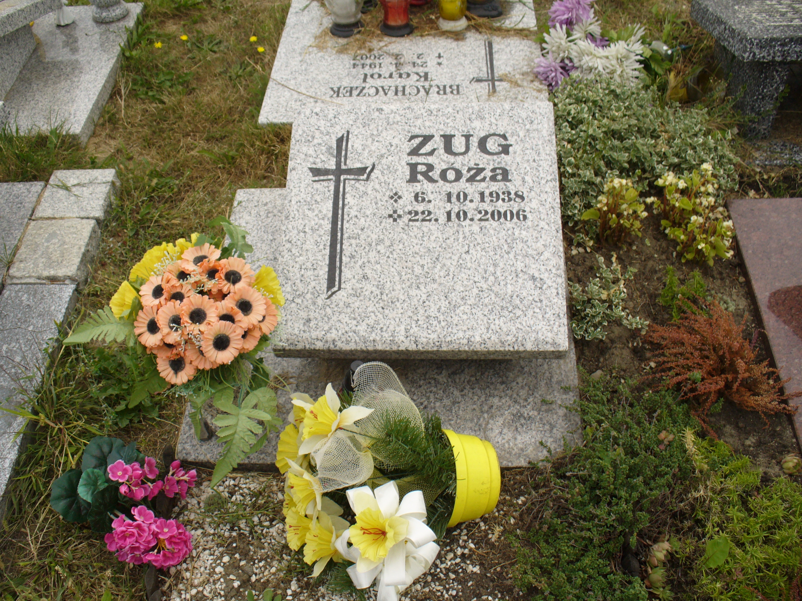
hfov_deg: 50.1
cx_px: 401
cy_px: 300
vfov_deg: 38.7
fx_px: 857
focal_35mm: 37
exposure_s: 1/200
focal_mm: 6.1
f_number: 5.6
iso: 80
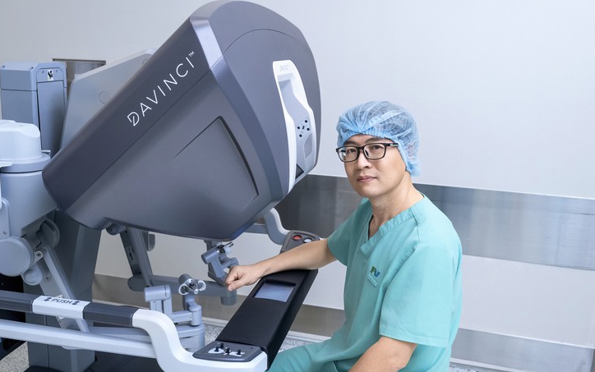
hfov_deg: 52.7
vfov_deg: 34.5
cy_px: 182
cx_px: 297
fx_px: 600
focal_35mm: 37
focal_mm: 24
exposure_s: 1/100
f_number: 4
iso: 1250
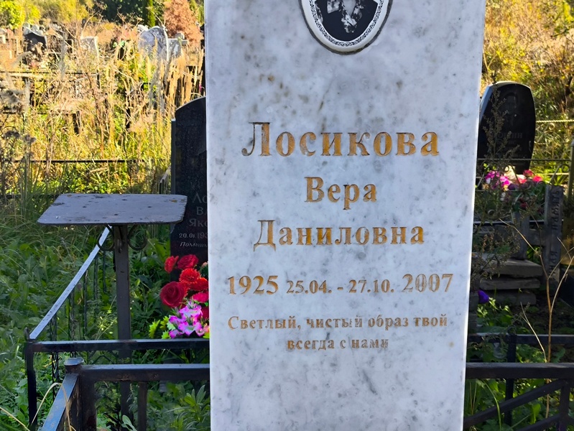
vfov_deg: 29.1
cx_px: 287
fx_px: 829
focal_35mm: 50
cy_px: 216
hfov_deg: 38.2
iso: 50
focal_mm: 4.71
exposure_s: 1/287
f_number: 1.7
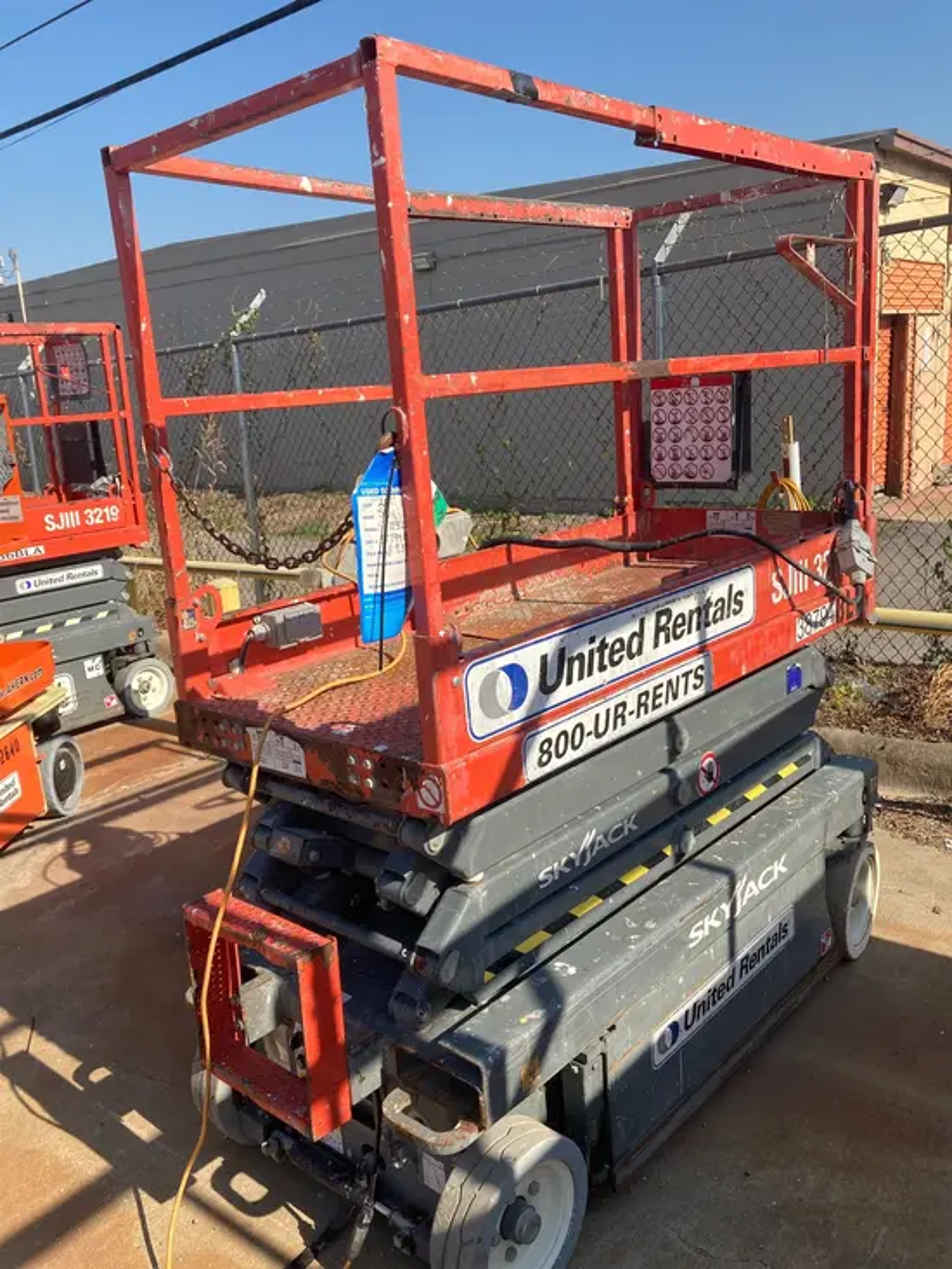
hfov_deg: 49.8
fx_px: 1026
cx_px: 476
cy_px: 634
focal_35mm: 28
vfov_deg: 63.4
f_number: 1.8
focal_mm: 3.99
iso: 20
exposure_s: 1/1567
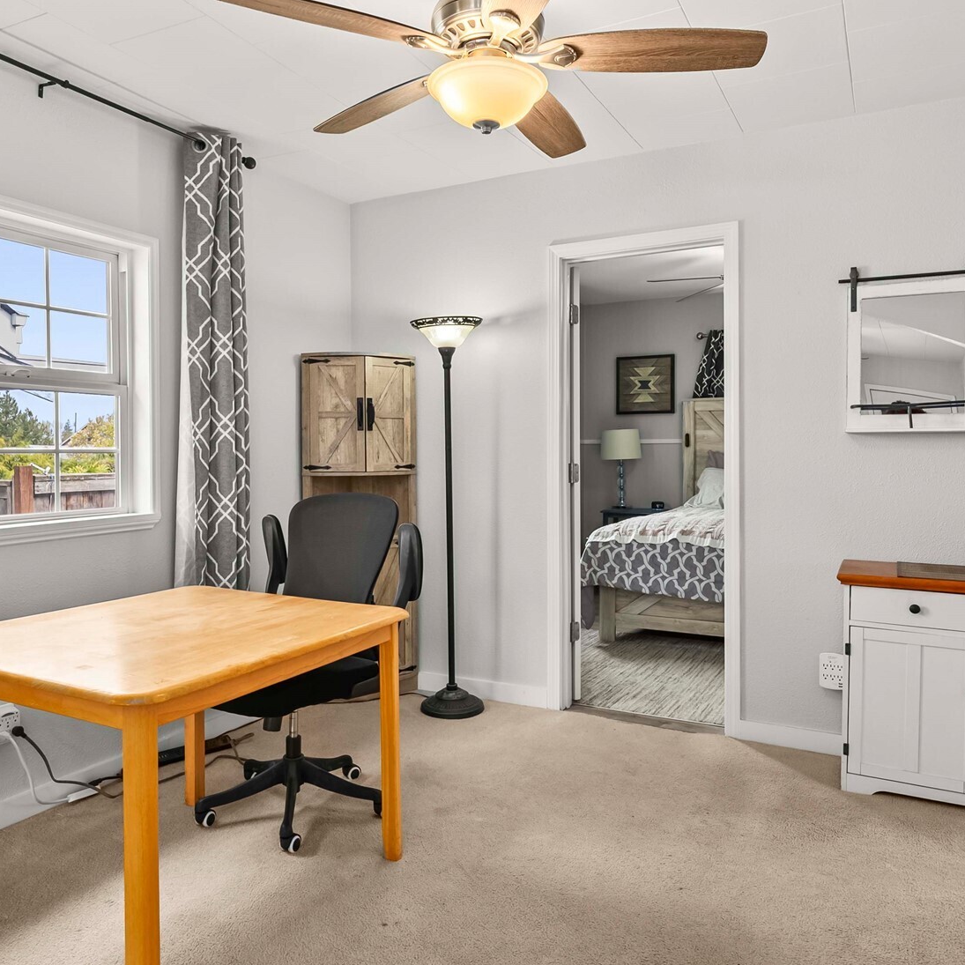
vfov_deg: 62.9
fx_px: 788
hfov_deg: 62.9
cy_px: 484
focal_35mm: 25
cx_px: 460
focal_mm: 19
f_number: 7.1
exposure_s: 1/13
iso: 1000
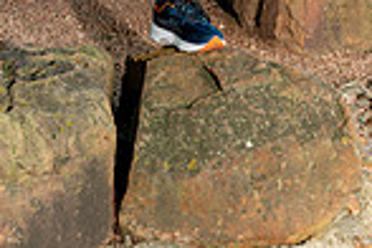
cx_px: 99
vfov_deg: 10.9
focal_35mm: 110
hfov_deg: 18.5
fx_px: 1137
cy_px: -309
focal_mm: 36
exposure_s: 1/200
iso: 200
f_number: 7.1
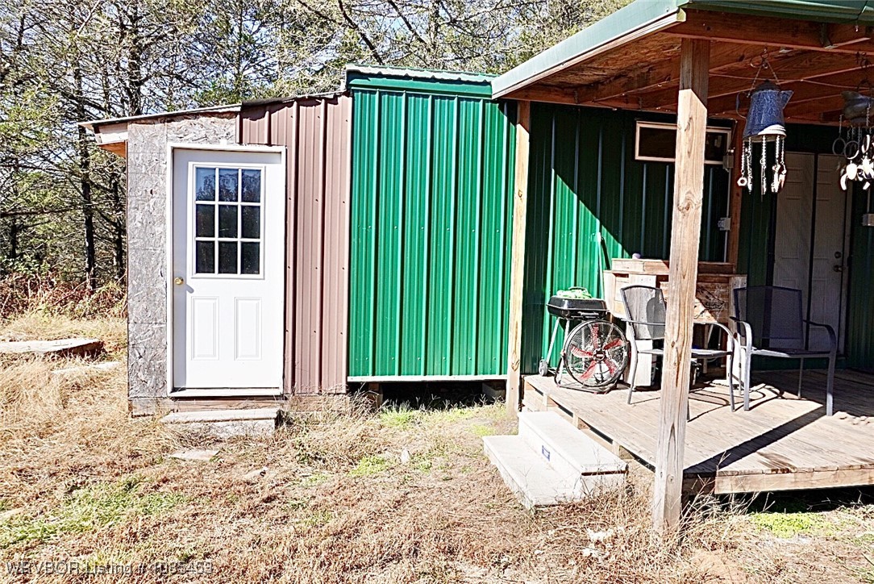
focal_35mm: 24
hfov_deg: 73.7
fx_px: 583
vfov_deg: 53.2
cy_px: 292
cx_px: 437
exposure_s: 1/400
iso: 100
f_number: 5.6
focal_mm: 16
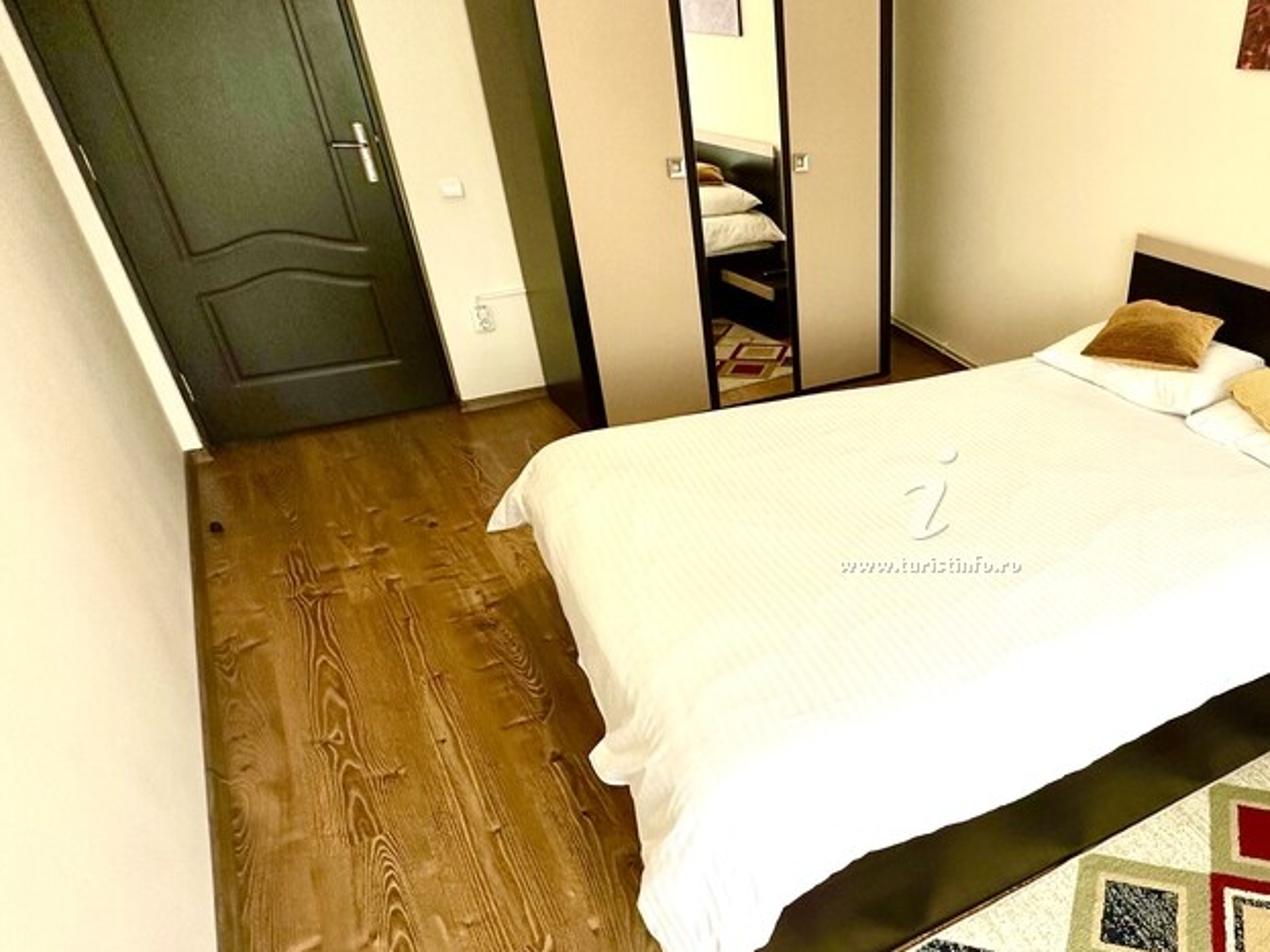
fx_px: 844
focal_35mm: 23
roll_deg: -2.8
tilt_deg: -29.7
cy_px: 534
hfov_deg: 69.0
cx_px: 956
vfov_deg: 58.7
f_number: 2.2
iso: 200
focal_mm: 2.22
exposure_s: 1/99
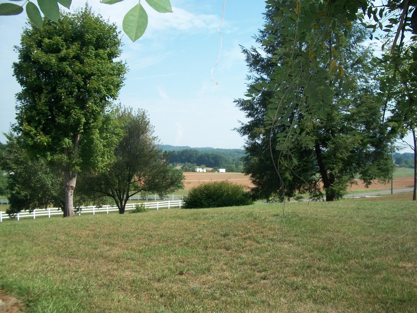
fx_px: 385
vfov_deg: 44.2
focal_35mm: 32
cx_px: 208
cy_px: 156
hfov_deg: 56.8
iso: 80
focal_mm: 5.7
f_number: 5.5
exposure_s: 1/250
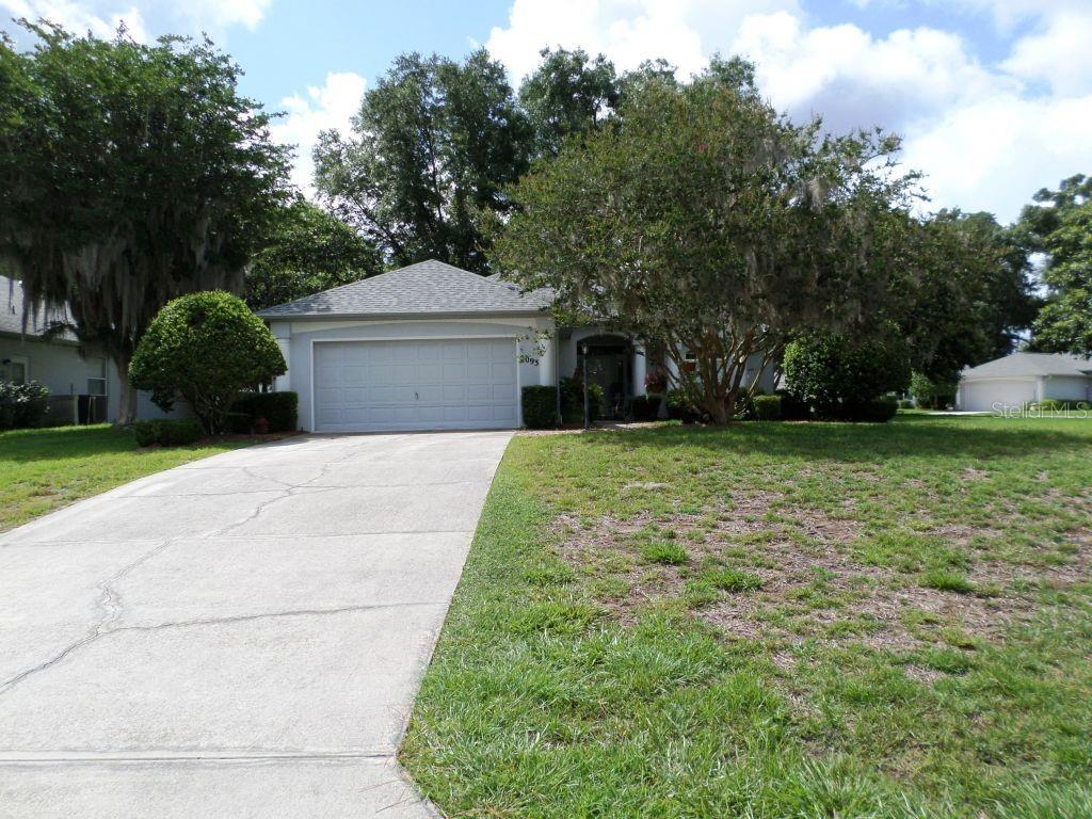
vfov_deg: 54.9
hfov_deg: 69.4
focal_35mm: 25
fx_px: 789
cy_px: 410
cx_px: 546
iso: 80
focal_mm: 4.5
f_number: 2.5
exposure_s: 1/1000
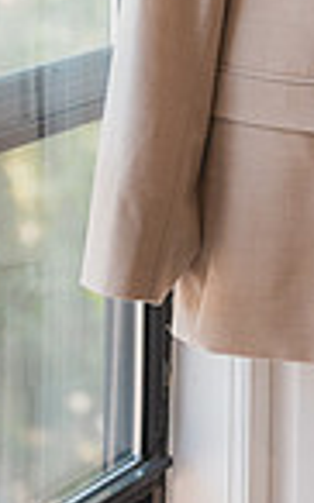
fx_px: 2154
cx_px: 469
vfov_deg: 12.7
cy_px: -245
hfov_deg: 8.2
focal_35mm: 157
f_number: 2.8
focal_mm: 50
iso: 1250
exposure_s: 1/800
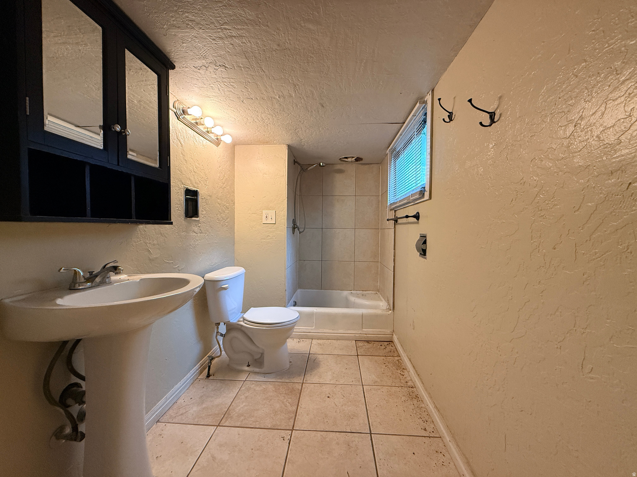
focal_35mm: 14
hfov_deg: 102.1
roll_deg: -0.4
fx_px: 258
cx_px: 318
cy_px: 238
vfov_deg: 85.7
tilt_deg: -1.9
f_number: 2.2
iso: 250
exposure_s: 1/120
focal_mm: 2.22
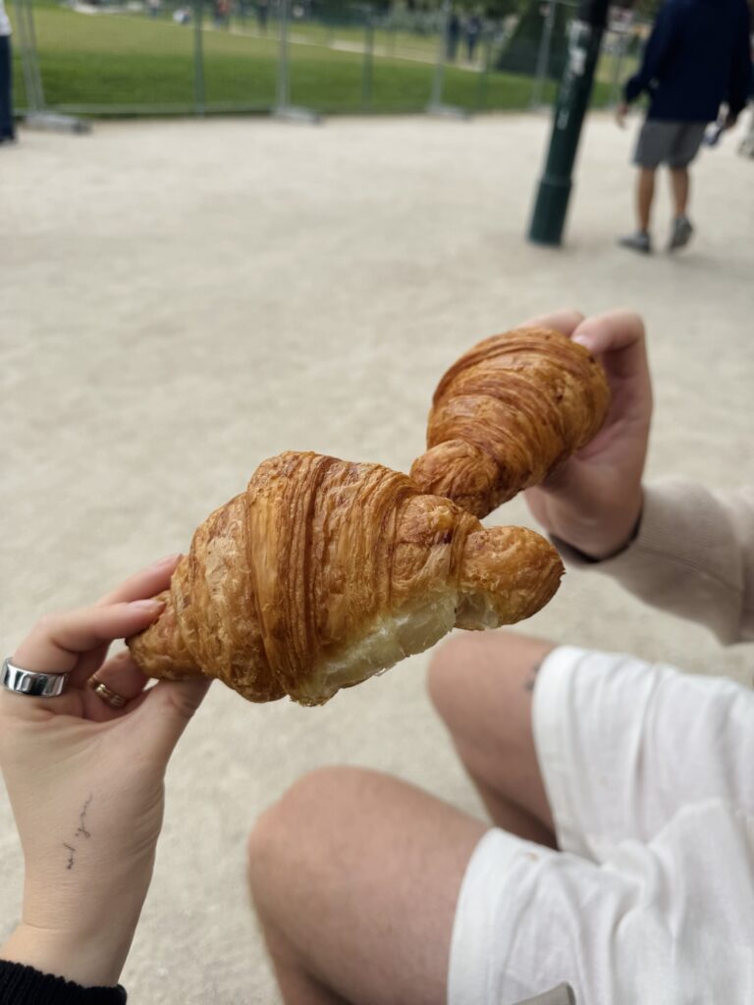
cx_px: 377
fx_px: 697
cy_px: 502
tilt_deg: -33.3
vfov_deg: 71.6
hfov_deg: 56.8
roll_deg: -6.0
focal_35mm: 24
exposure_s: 1/2959
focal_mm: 6.76
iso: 80
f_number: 1.78
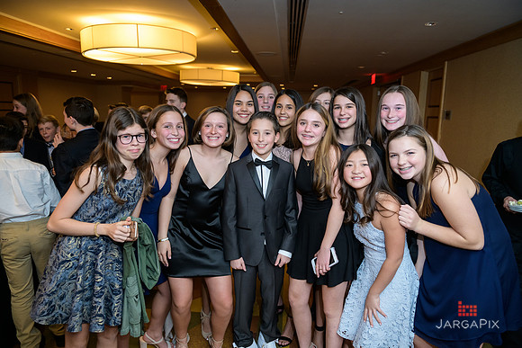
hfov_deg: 73.7
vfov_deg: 53.2
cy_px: 174
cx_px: 261
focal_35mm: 24
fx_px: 348
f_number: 3.2
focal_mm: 24
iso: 1600
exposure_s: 1/125
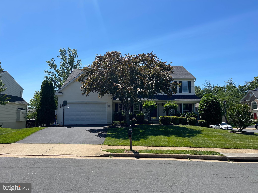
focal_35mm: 26
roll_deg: +0.0
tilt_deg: +3.7
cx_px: 129
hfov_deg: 67.3
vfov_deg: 53.1
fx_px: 194
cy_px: 96
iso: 50
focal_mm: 5.1
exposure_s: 1/3922
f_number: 1.6
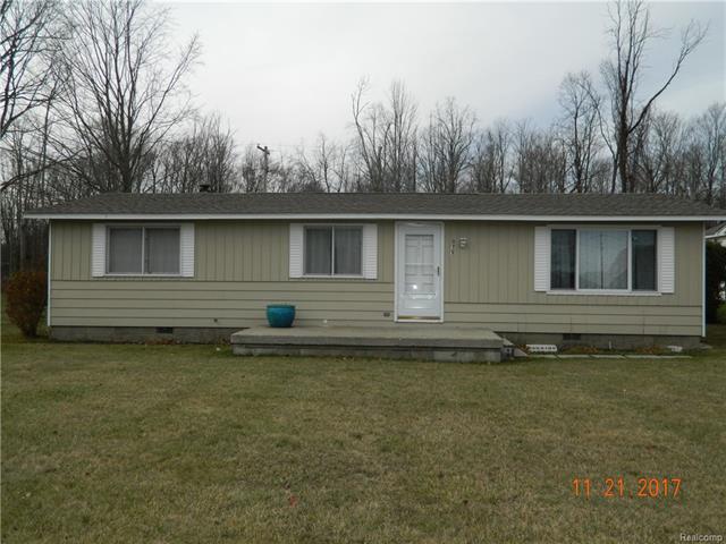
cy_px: 272
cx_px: 363
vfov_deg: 45.4
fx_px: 650
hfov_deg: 58.4
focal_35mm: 31
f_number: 3.2
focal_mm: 5.6
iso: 110
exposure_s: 1/500
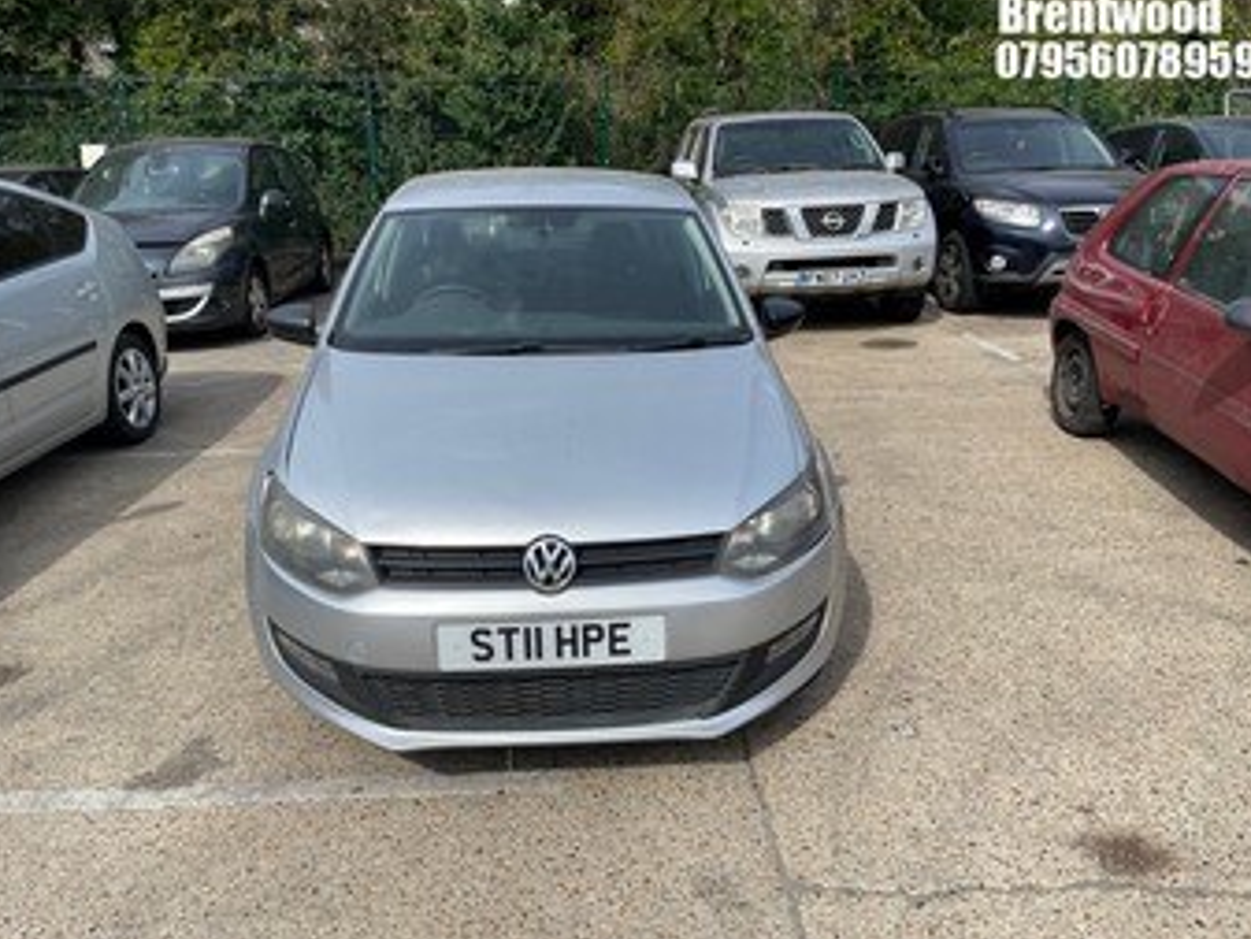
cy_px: 475
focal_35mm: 27
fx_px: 976
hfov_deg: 65.3
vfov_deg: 51.4
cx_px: 613
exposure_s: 1/3509
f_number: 1.6
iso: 32
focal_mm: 4.2
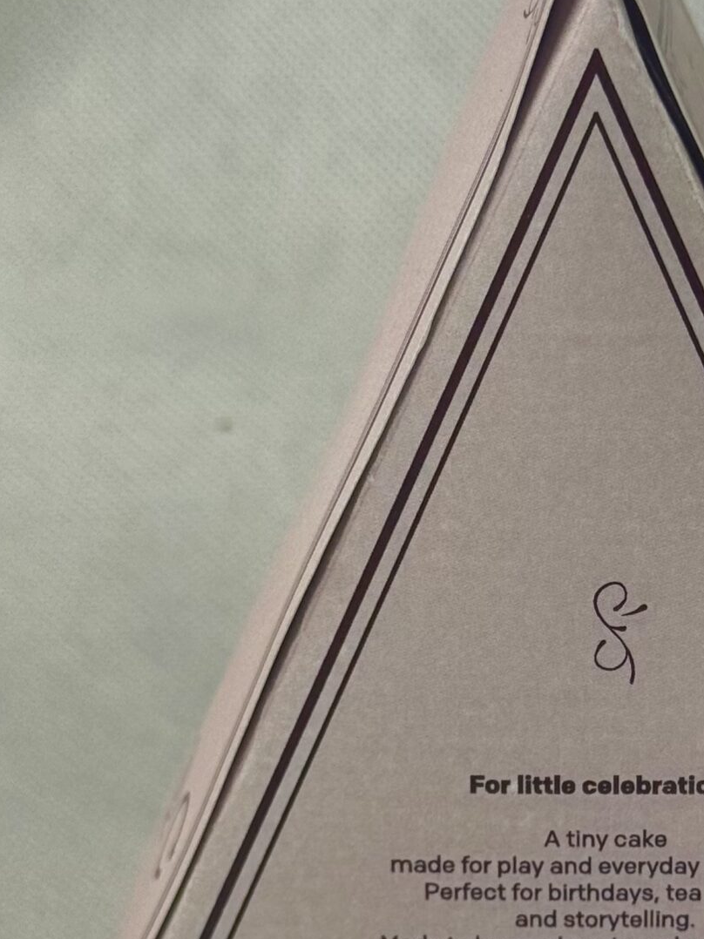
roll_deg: -1.0
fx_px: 3093
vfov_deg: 17.3
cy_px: 567
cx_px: 606
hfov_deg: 12.9
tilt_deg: -17.3
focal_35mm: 114
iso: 80
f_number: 1.78
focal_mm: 6.76
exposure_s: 1/481
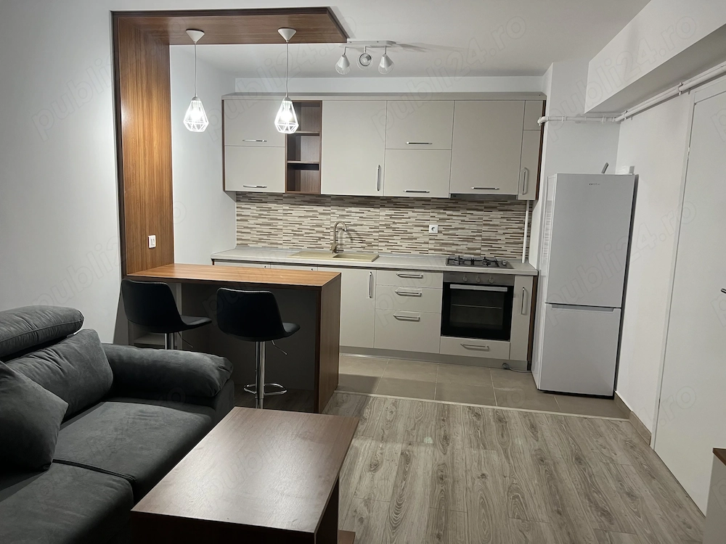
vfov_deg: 53.1
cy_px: 272
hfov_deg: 67.3
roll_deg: -1.3
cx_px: 363
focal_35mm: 26
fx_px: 545
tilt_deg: -8.4
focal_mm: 5.7
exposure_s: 1/50
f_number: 1.5
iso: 125
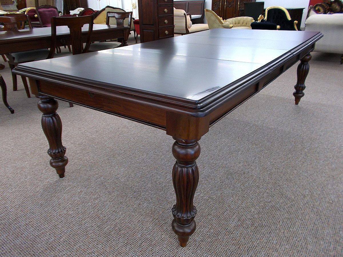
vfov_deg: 53.1
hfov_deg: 67.3
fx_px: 258
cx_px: 172
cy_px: 128
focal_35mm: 26
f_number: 3.2
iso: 200
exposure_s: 1/20
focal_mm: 4.6
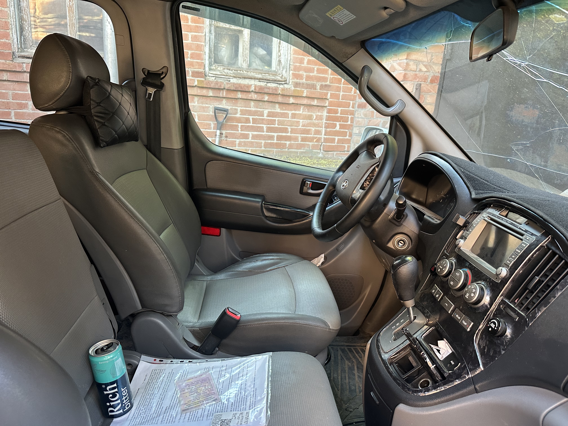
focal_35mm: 24
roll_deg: -4.4
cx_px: 284
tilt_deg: -13.6
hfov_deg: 71.6
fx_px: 394
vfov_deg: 56.8
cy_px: 213
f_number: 1.78
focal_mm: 6.86
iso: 250
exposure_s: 1/60
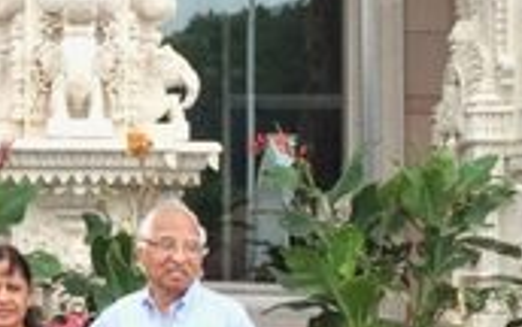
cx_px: -94
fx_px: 1524
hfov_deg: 18.5
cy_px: 121
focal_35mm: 107
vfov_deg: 12.3
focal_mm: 4.15
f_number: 2.2
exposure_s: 1/527
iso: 32
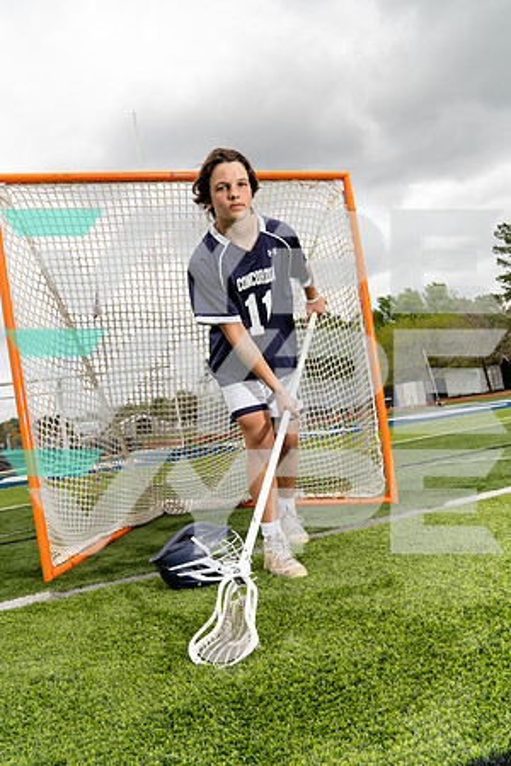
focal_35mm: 28
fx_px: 596
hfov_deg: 46.4
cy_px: 383
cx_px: 256
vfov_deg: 65.5
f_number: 9
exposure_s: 1/250
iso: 250
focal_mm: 28
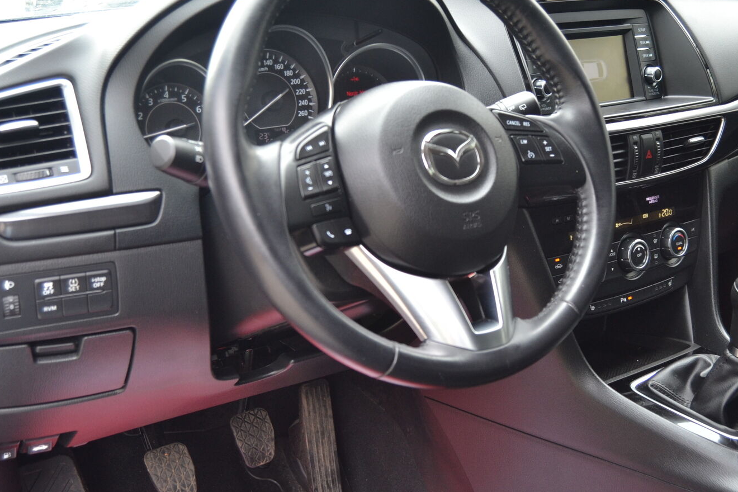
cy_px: 216
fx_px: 984
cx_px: 432
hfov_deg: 41.0
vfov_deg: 28.1
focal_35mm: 48
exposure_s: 1/100
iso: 400
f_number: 5
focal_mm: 22
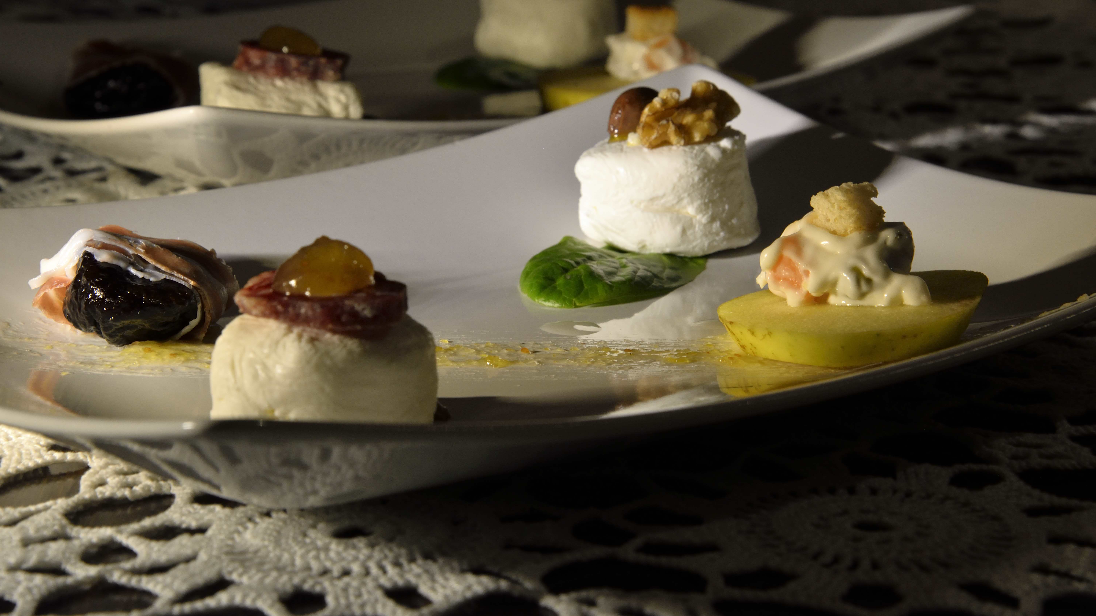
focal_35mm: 116
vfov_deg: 10.4
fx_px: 3371
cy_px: 250
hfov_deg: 18.5
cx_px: 550
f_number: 16
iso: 800
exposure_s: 1/10
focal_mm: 110
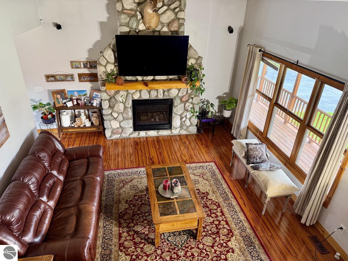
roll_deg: -1.9
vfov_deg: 56.8
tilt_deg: -27.8
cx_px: 174
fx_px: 241
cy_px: 130
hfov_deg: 71.6
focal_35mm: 24
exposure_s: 1/79
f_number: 1.78
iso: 200
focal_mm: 6.76
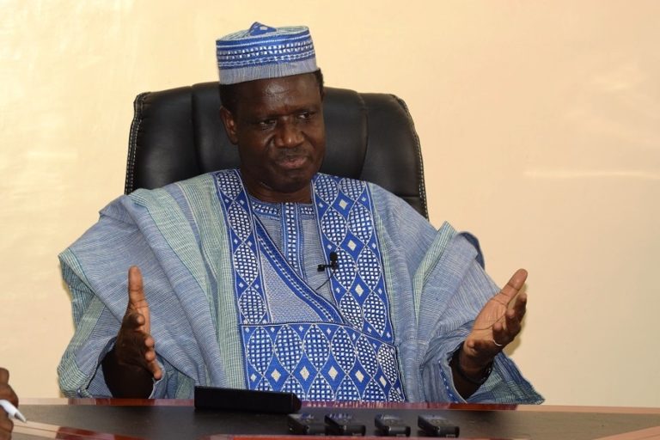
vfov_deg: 7.9
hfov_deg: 11.8
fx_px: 3190
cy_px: 220
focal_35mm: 174
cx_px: 330
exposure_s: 1/60
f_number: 5.6
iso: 1000
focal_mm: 116
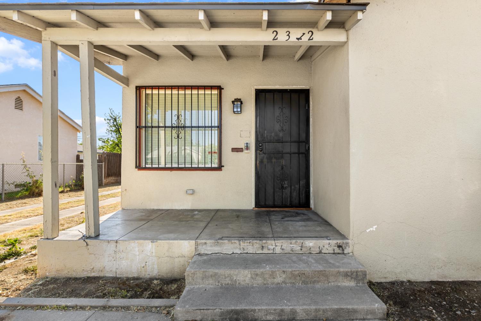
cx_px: 240
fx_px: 220
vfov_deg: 72.1
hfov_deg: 95.0
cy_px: 160
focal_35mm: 16
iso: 100
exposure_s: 1/40
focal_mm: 11
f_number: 8
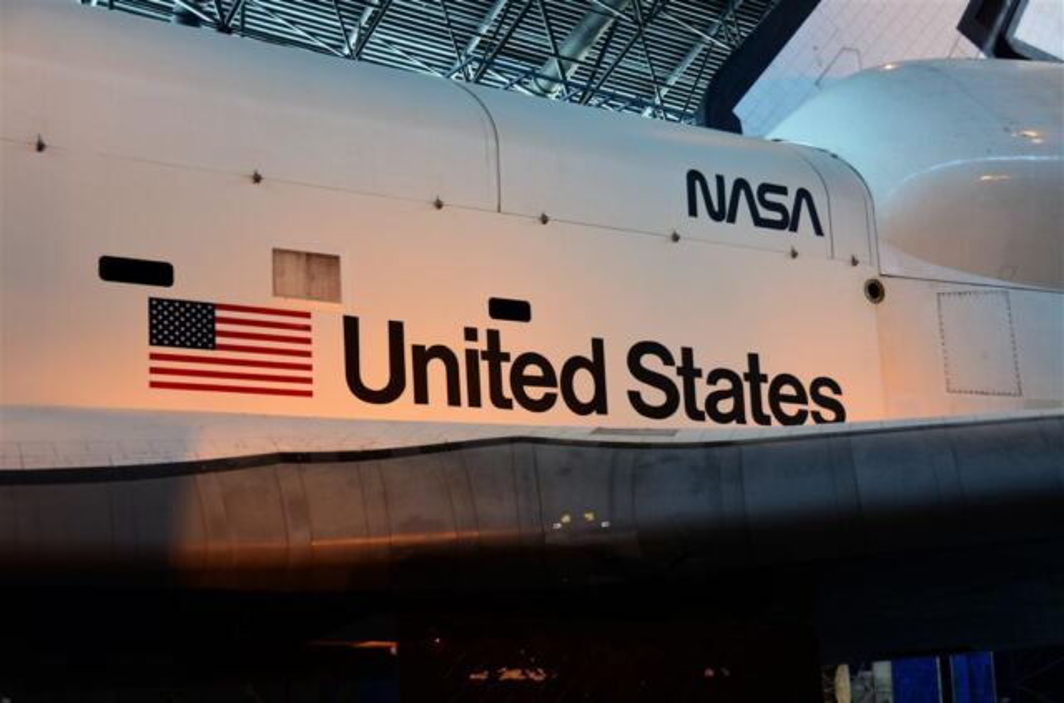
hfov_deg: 37.9
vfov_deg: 25.6
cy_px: 352
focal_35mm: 52
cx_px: 532
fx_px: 1547
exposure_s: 1/30
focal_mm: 35
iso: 400
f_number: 4.2
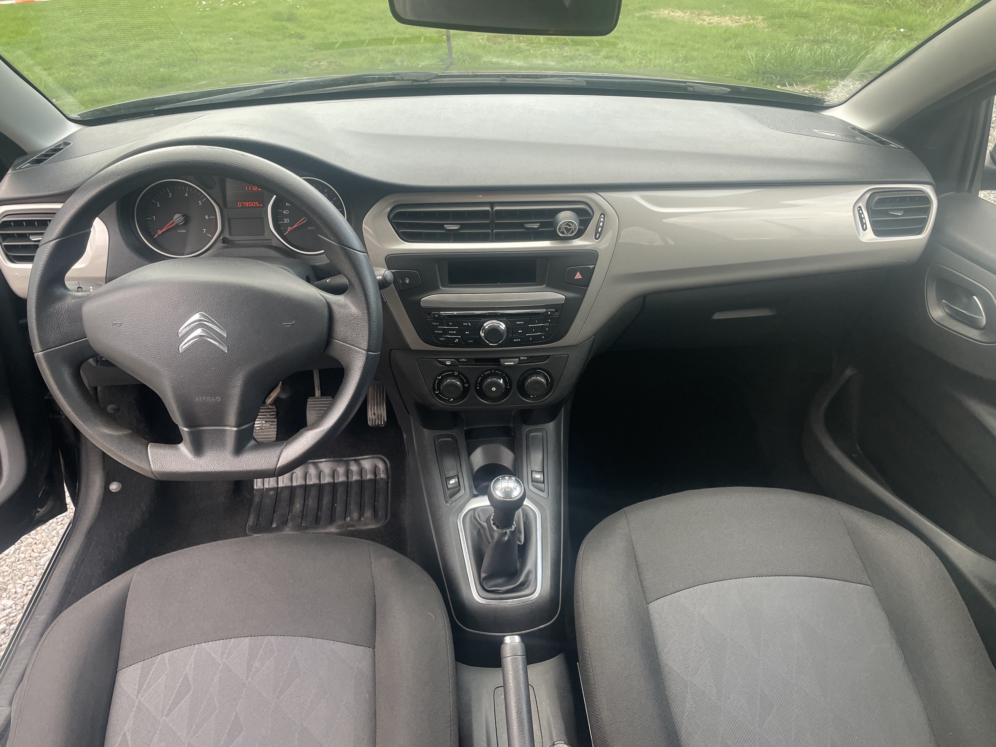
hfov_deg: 67.3
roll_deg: -1.1
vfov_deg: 53.1
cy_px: 374
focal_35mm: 26
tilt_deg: -34.6
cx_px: 498
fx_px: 748
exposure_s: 1/121
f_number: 1.6
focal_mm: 4.2
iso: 125
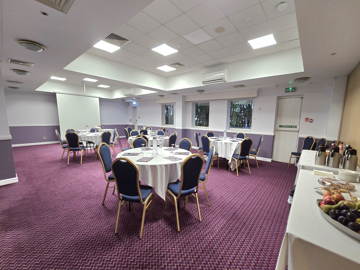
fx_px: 135
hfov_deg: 106.2
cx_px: 180
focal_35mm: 13
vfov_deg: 89.9
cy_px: 135
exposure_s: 1/50
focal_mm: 2.2
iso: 320
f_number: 2.2
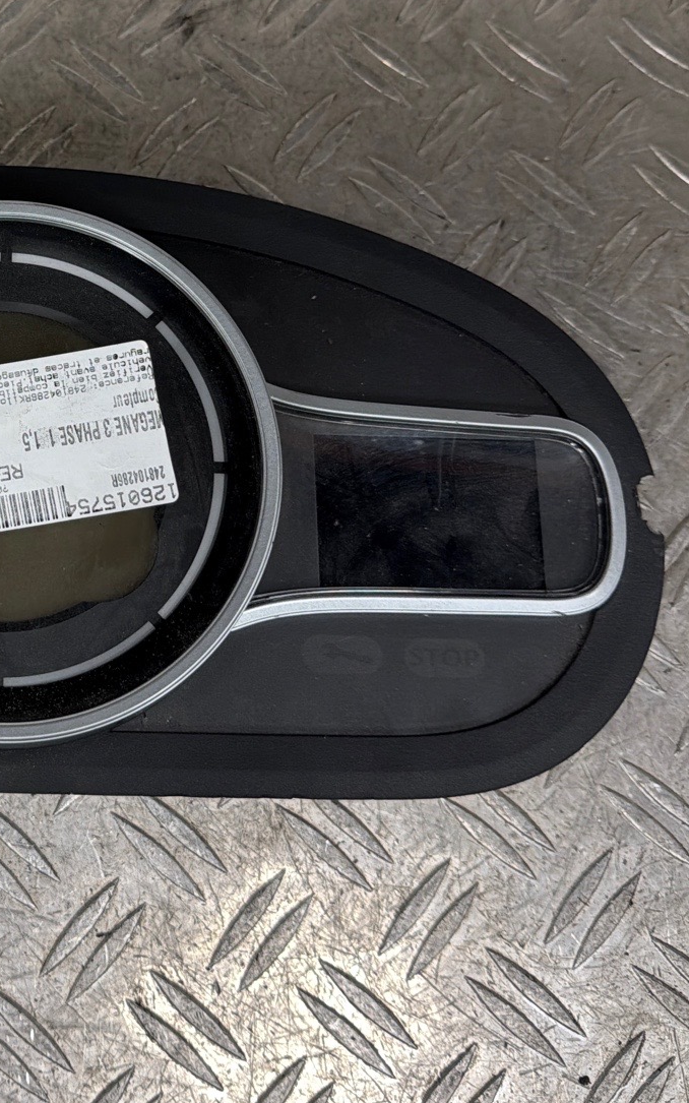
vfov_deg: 44.0
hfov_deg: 26.8
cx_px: -25
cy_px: 406
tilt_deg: -72.3
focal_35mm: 45
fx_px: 1352
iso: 160
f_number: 1.78
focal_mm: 6.76
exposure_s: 1/100
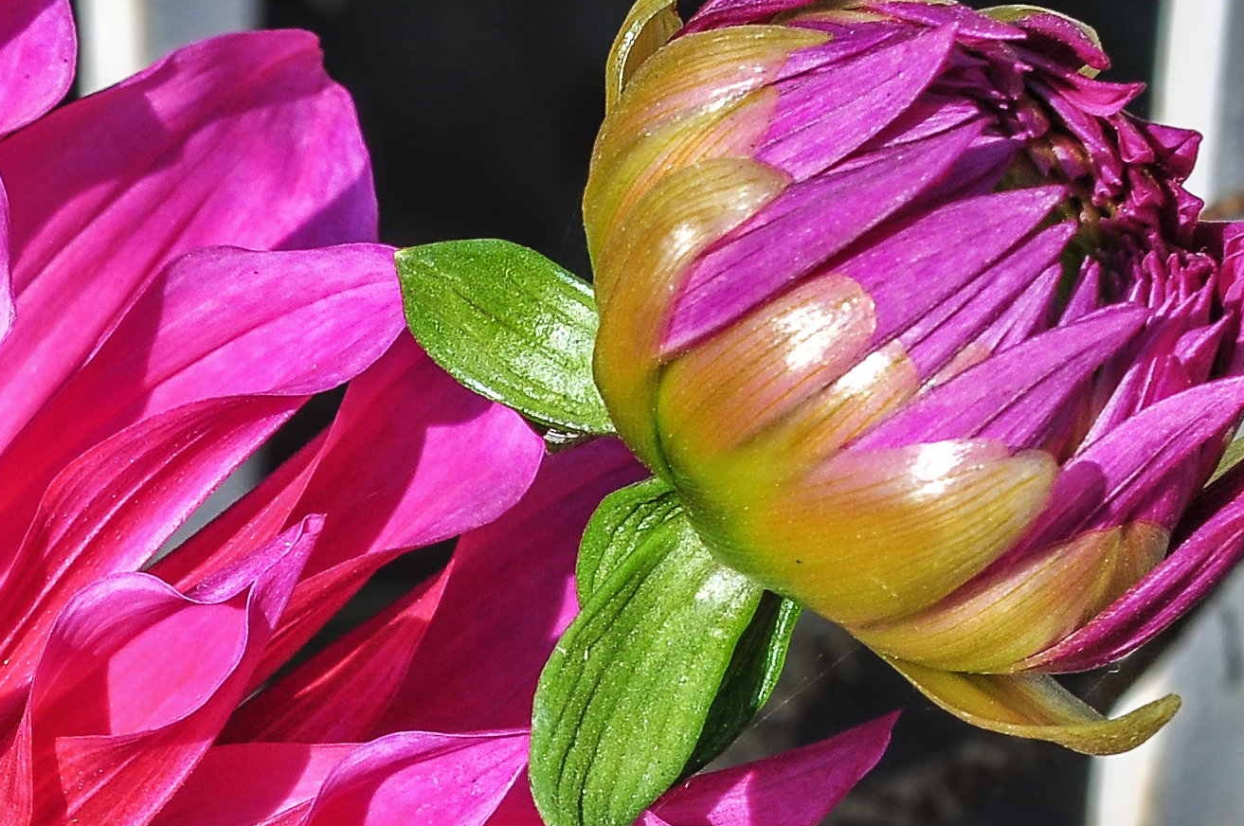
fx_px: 8456
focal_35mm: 245
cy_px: 1146
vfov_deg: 5.6
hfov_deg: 8.3
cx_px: -341
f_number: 10
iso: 200
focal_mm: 50
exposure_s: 1/250
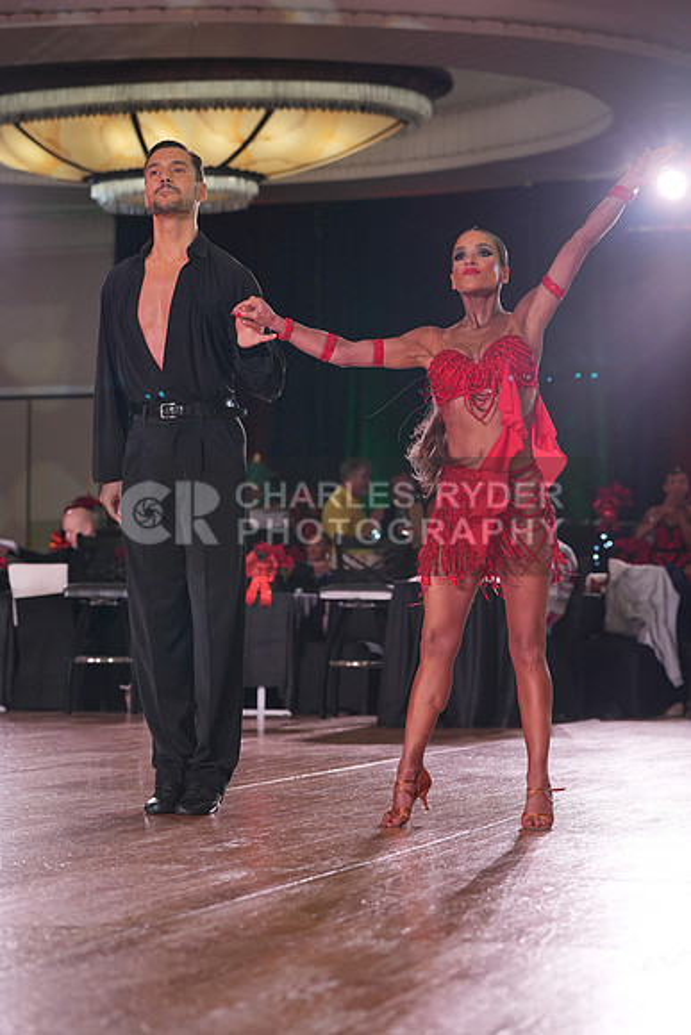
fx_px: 2417
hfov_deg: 16.3
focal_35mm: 84
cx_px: 346
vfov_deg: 24.2
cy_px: 518
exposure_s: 1/500
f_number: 4
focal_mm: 84
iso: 1250
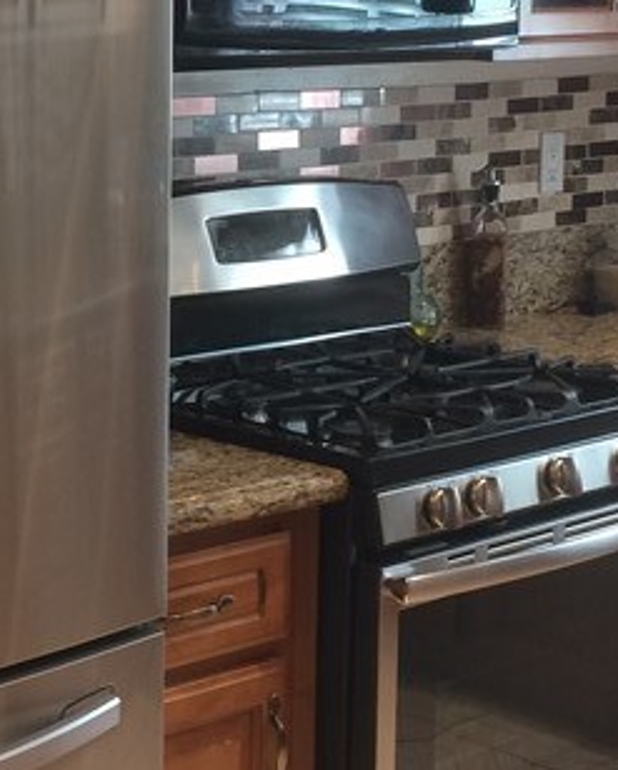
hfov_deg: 16.3
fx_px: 2146
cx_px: 113
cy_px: 215
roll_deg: +0.3
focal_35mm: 94
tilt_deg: -8.6
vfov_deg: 20.2
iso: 80
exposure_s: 1/30
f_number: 2.2
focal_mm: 4.15
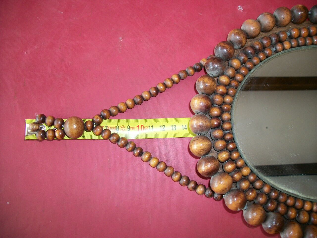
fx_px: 293
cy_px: 119
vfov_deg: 44.2
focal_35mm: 32
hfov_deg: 56.8
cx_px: 158
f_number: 2.9
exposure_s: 1/30
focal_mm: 5.7
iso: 80
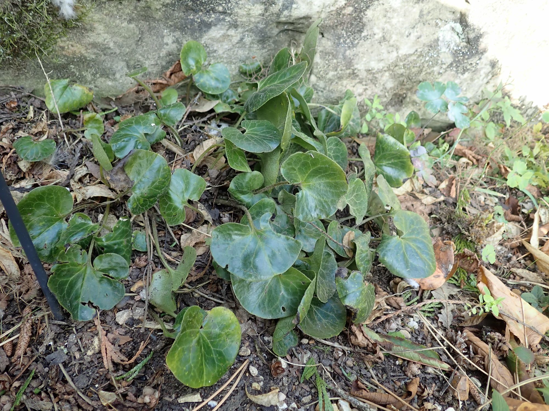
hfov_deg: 60.0
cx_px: 274
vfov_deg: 46.8
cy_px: 206
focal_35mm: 30
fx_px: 476
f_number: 2.3
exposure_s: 1/100
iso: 100
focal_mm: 5.5
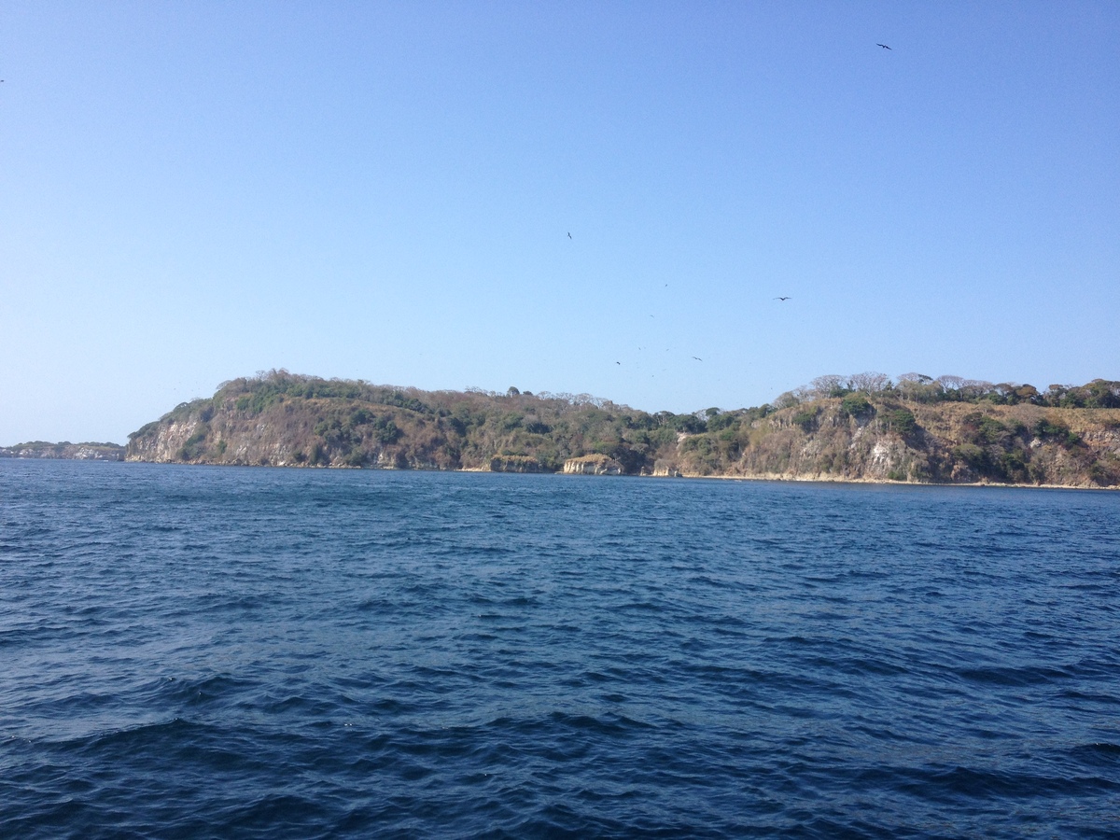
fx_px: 1132
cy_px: 420
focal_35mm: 35
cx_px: 560
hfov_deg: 52.6
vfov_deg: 40.7
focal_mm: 4.28
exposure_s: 1/1493
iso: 50
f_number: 2.4
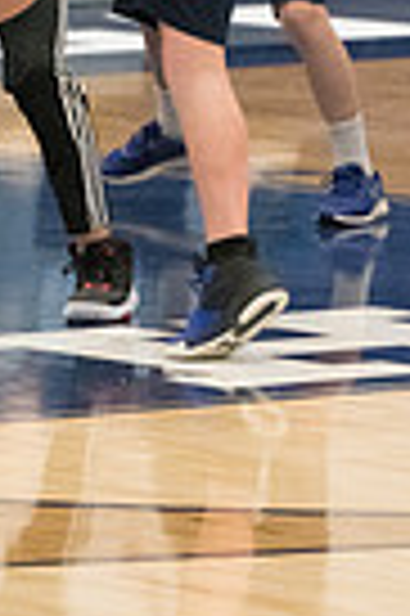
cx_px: 167
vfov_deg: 3.4
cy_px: -247
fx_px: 10429
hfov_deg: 2.3
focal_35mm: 609
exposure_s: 1/1600
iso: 8000
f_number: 4.5
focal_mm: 185
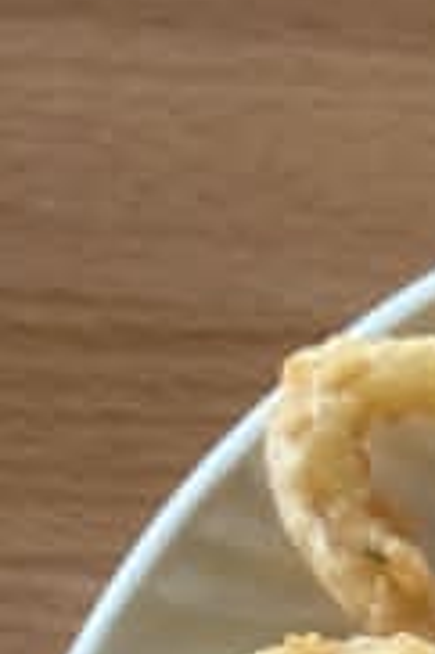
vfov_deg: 9.7
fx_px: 3650
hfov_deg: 6.6
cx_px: 956
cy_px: 1202
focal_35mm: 201
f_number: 1.78
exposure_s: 1/60
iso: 160
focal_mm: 6.76
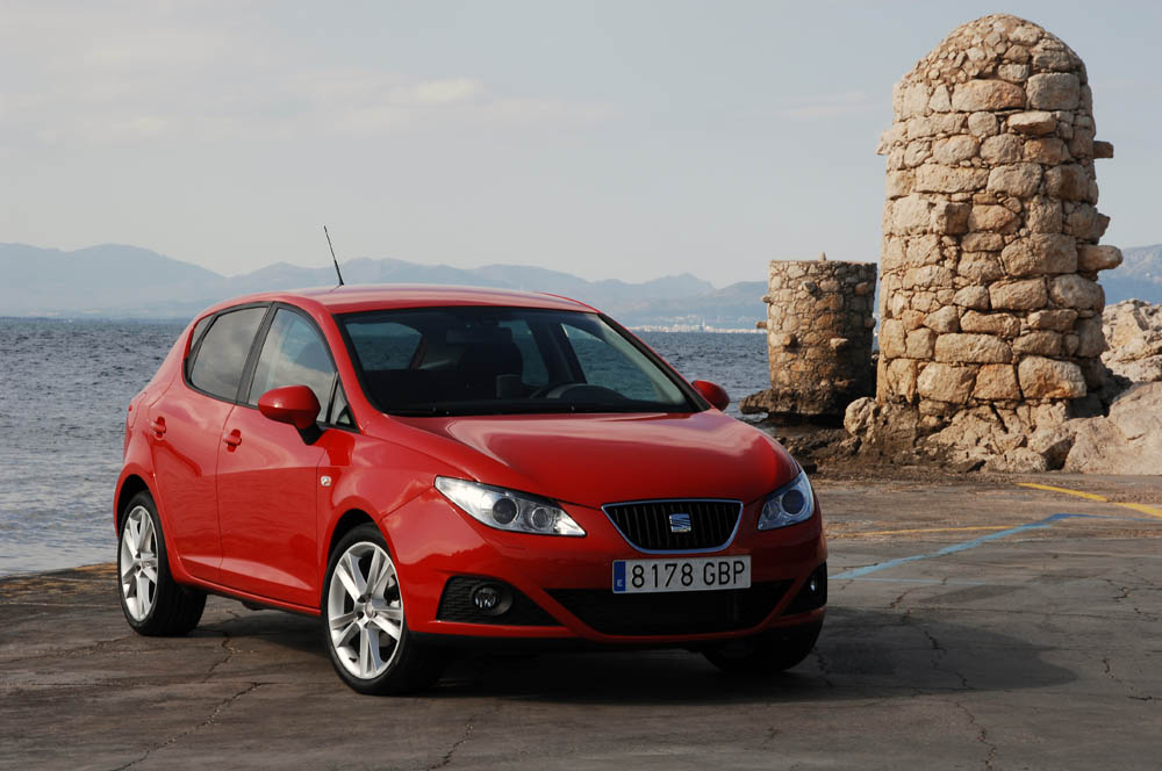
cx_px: 581
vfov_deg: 13.8
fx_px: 3191
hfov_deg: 20.6
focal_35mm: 99
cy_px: 386
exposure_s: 1/50
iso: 100
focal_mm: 66
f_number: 16
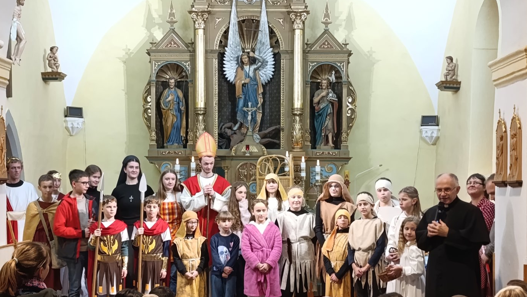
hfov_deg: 71.9
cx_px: 268
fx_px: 363
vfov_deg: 44.0
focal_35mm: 26
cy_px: 190
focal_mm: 6.14
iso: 800
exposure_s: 1/50
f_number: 1.6
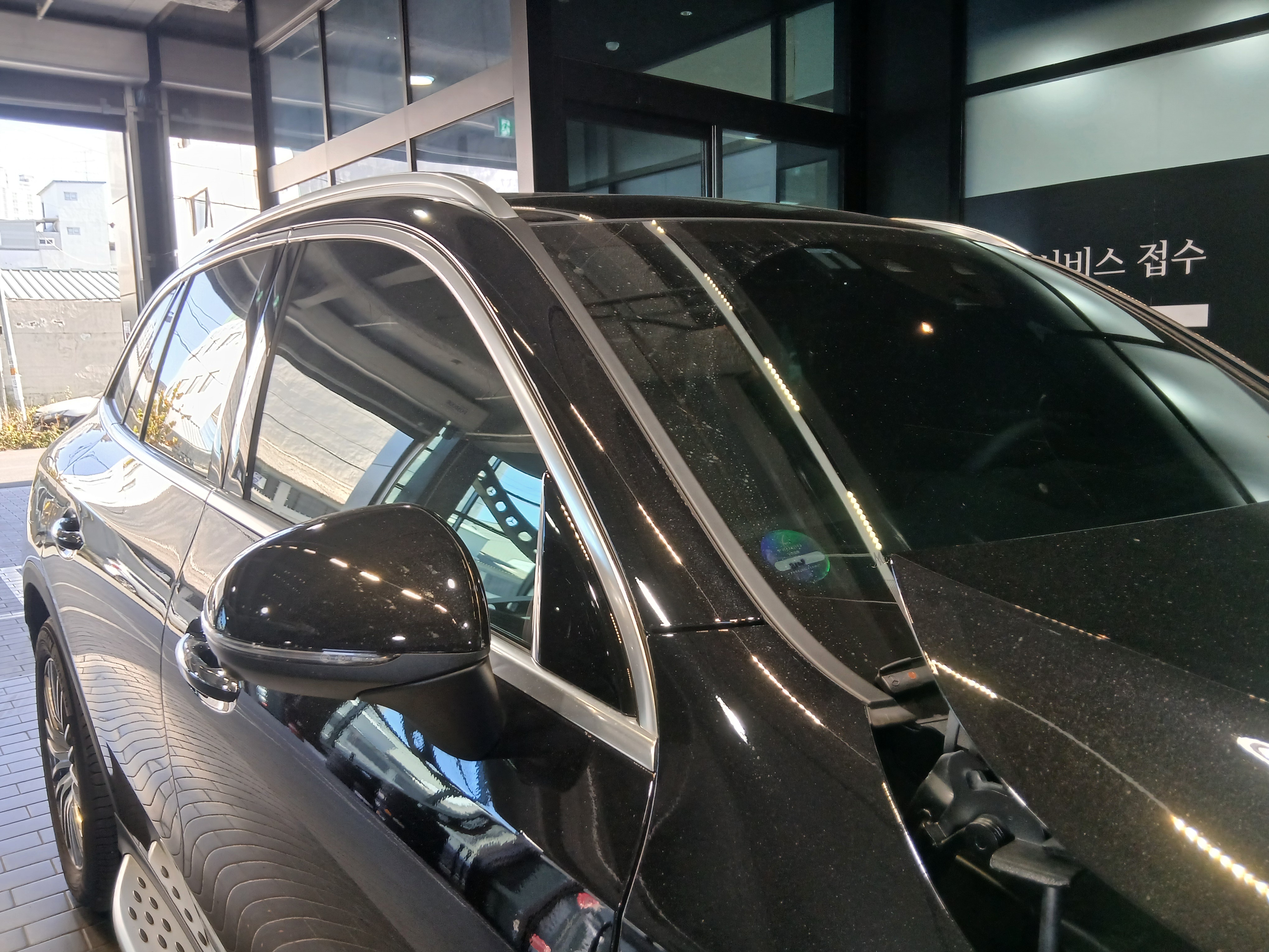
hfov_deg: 67.3
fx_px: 953
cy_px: 476
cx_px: 634
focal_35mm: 26
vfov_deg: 53.1
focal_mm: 3.98
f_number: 1.8
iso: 125
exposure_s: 1/60
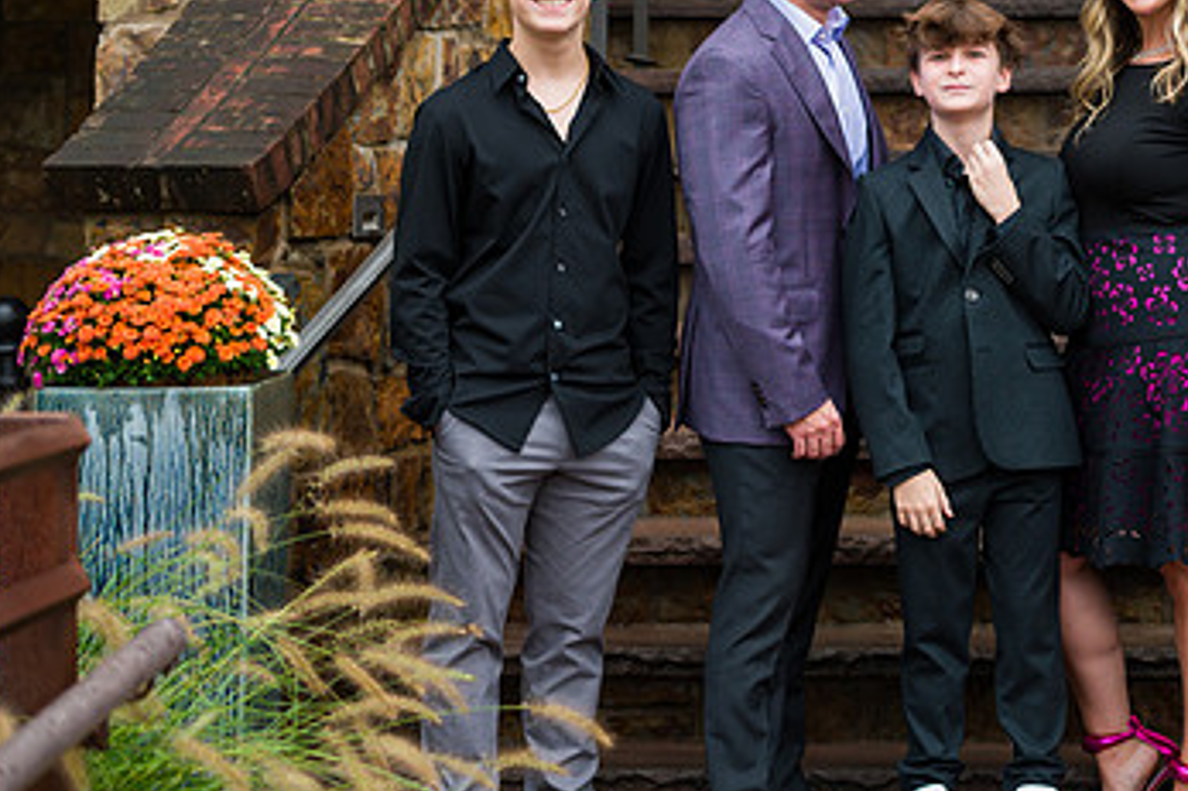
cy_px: 233
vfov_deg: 11.4
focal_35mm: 120
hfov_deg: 16.9
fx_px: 3958
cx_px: 977
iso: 200
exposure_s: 1/200
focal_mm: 70
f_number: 4
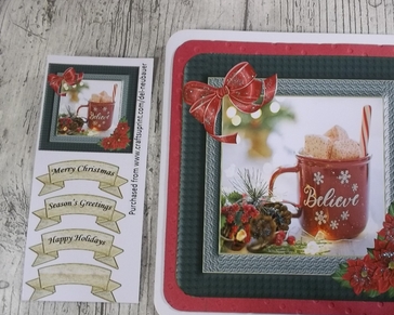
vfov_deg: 42.1
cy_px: 181
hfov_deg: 51.1
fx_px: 408
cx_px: 241
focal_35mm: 35
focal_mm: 4.1
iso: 160
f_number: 3.3
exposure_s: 1/13
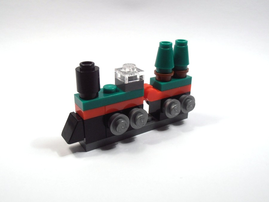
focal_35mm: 37
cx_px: 134
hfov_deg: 50.1
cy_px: 101
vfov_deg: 38.7
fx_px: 288
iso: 80
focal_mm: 6.61
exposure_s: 1/60
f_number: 3.9
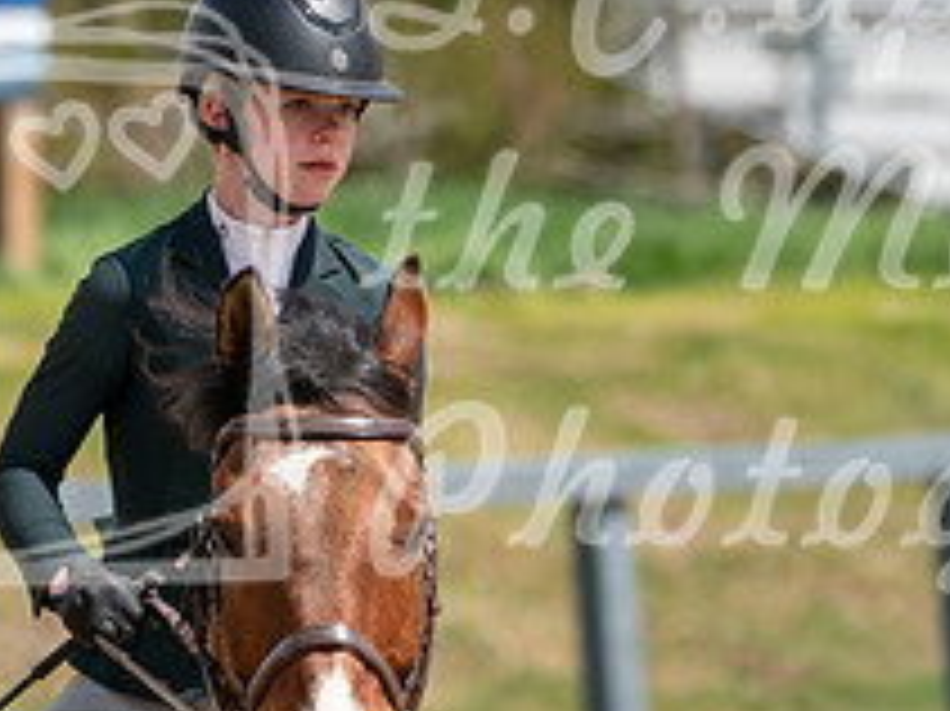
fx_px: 17911
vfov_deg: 2.3
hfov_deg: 3.0
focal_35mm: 653
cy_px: 241
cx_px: 284
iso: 100
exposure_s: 1/500
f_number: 5.6
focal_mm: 247
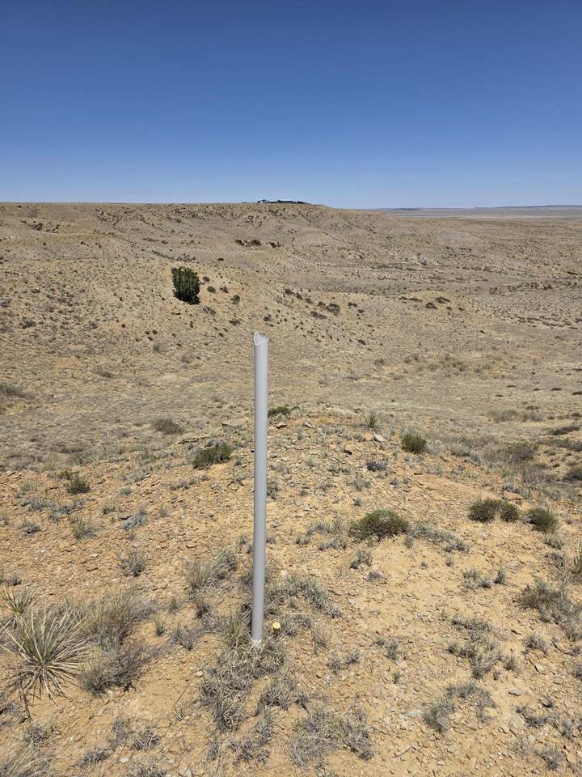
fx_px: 516
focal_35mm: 23
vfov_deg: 73.9
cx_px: 291
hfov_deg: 58.9
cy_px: 388
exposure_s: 1/7944
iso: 64
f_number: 1.7
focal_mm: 6.3
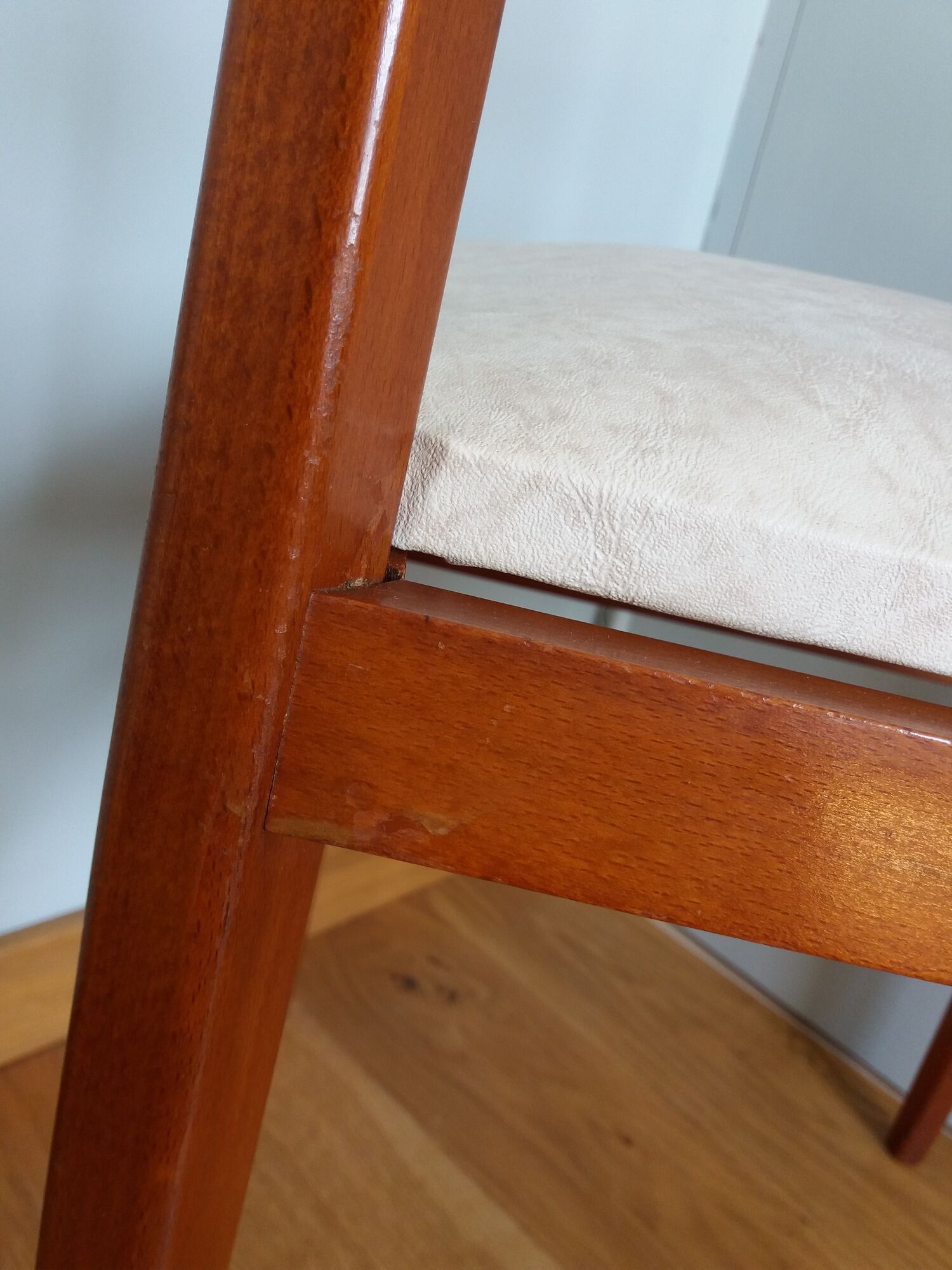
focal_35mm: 28
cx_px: 476
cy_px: 635
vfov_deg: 63.4
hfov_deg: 49.7
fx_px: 1027
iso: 80
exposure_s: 1/33
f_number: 1.9
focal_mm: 3.7
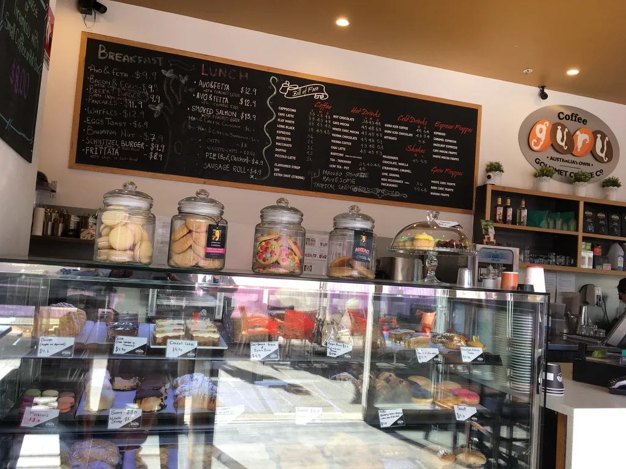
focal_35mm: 29
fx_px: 524
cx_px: 313
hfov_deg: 61.7
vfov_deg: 48.2
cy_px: 234
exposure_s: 1/100
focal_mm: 4.15
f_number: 2.2
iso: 32
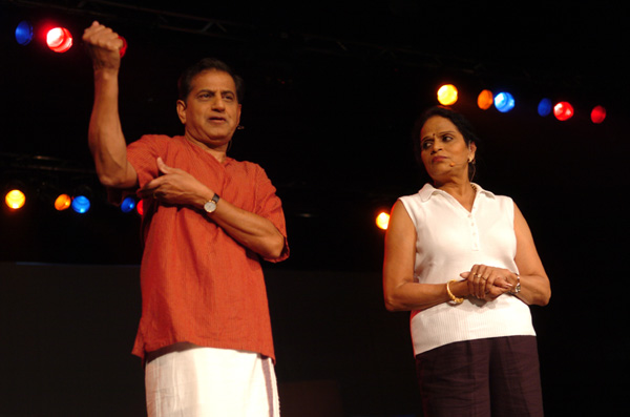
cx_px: 315
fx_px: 1152
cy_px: 208
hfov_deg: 30.6
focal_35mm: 66
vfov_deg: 20.5
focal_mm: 44
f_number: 2.8
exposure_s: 1/100
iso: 400
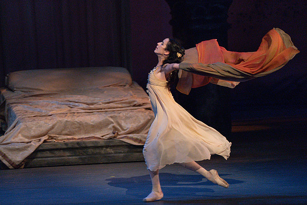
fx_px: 3968
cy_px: 99
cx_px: 128
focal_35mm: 465
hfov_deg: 4.4
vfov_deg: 3.0
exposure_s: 1/320
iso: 6400
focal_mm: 400
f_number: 6.3
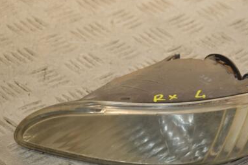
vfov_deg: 7.8
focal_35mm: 177
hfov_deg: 11.6
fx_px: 1218
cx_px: 181
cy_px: 100
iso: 800
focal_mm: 75
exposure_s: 1/200
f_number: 7.1
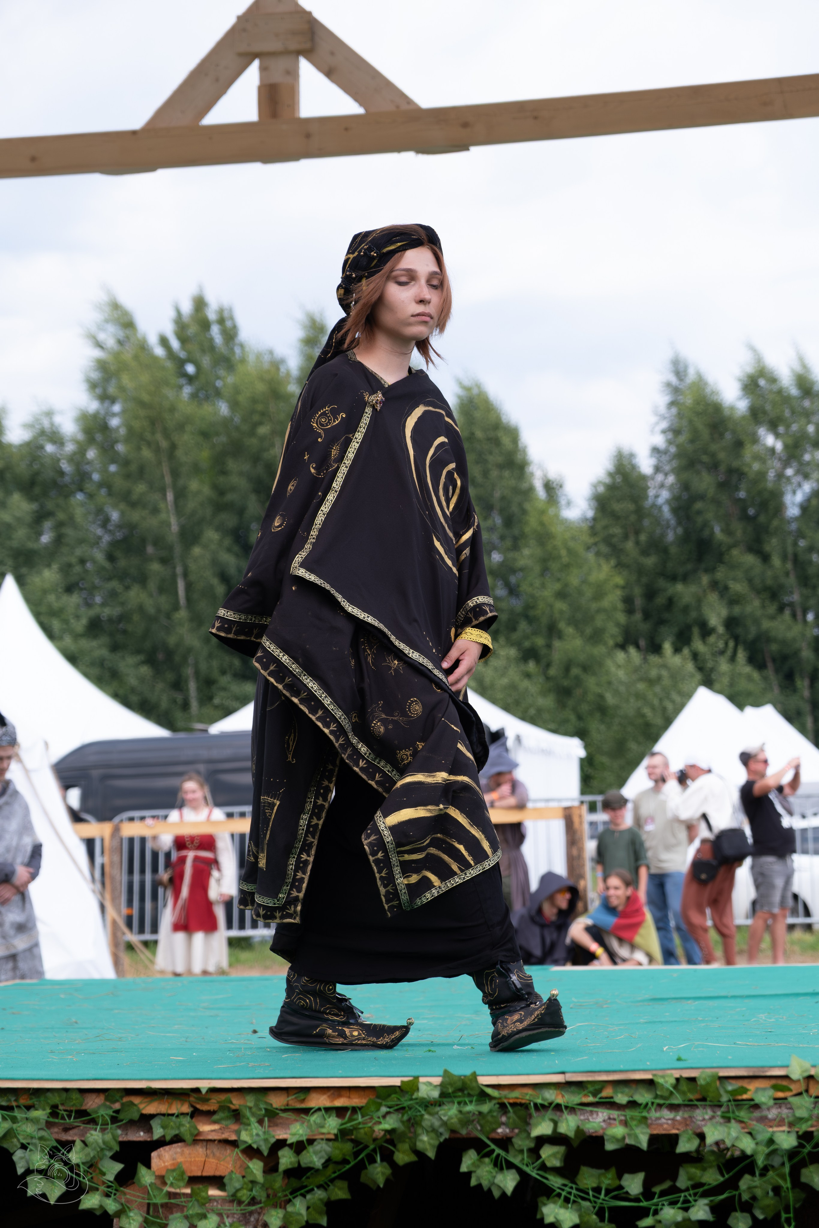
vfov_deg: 24.5
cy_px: 614
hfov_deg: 16.5
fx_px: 2832
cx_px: 410
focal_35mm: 83
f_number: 4
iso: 200
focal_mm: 55
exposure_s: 1/800
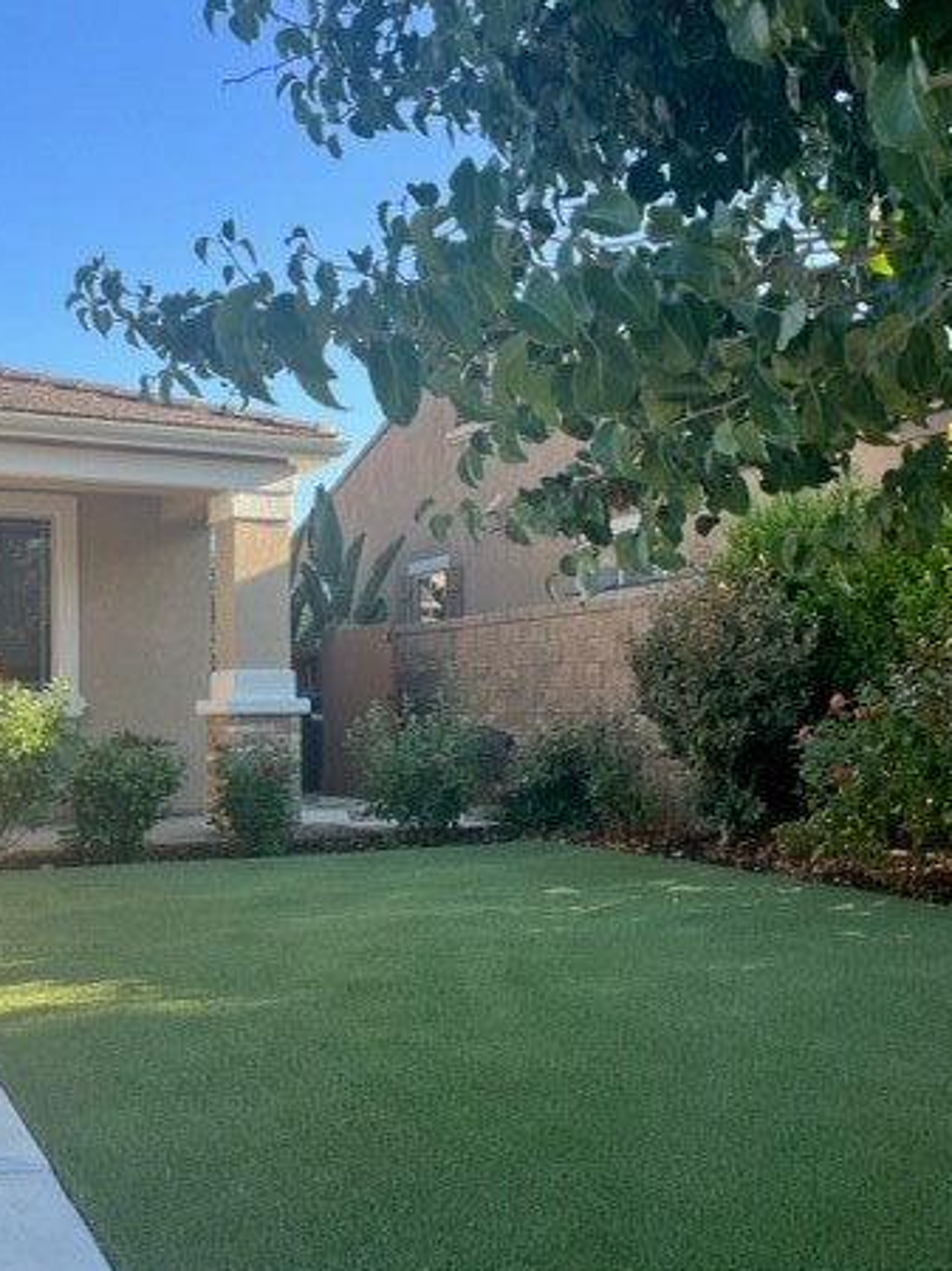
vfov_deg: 50.1
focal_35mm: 37
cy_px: 675
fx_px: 1358
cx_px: 390
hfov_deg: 38.5
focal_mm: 5.1
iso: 50
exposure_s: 1/672
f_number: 1.6
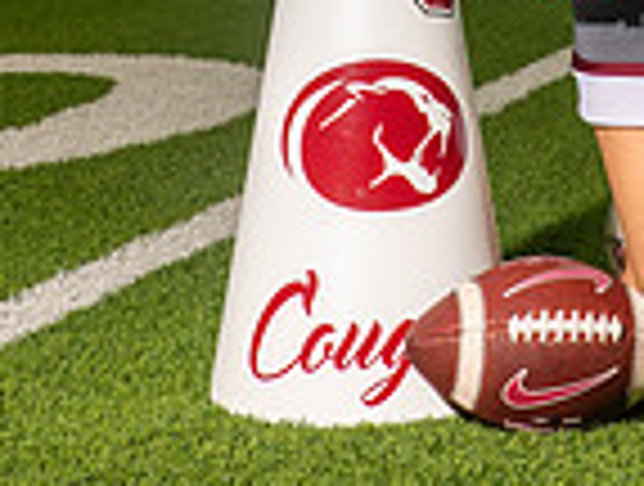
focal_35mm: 181
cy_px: -518
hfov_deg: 10.8
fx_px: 3376
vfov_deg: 7.8
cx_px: 617
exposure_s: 1/400
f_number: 7.1
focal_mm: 60
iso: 1000
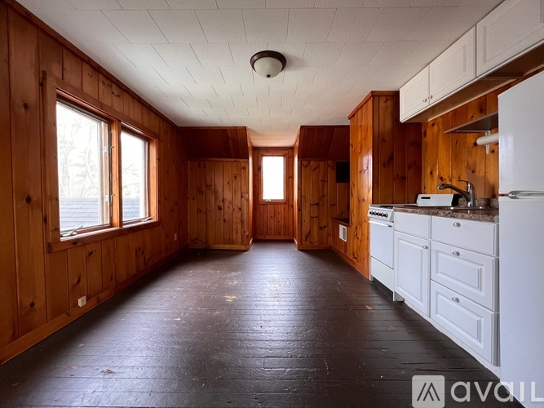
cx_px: 272
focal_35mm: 13
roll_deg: +0.4
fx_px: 204
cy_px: 204
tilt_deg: -1.9
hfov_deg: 106.2
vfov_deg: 89.9
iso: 500
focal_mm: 1.57
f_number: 1.8
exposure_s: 1/60
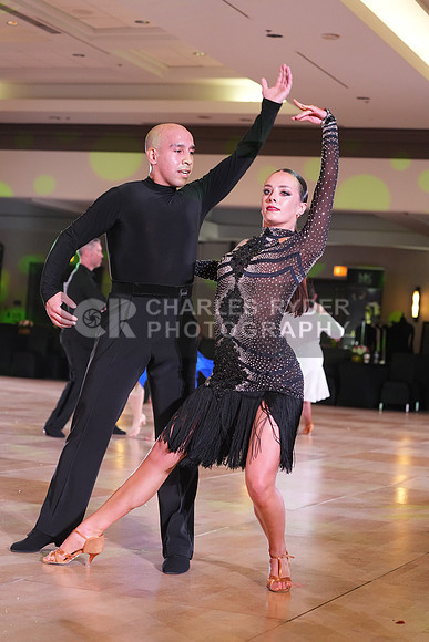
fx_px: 1304
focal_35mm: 73
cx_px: 214
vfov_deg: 27.7
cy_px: 321
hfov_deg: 18.7
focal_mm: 73
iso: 3200
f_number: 4
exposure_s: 1/250
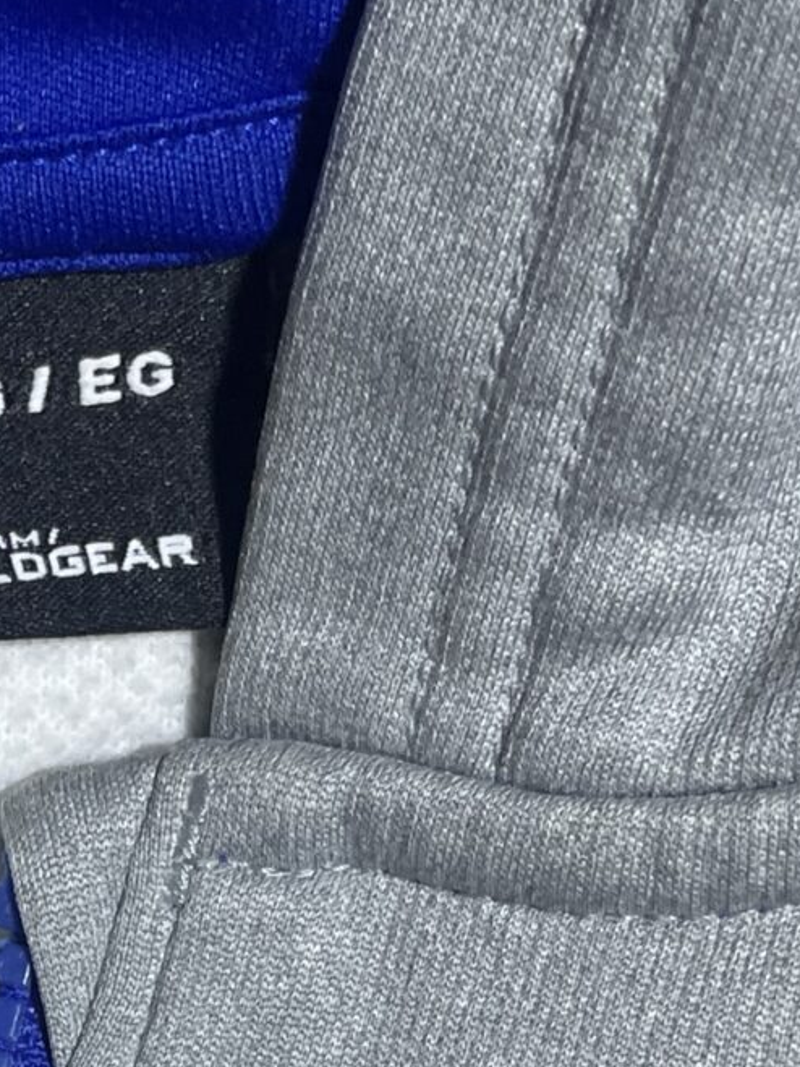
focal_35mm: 101
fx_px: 3113
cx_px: -214
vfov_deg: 18.9
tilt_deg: -70.8
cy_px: 1101
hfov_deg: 14.1
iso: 64
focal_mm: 4.2
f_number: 1.6
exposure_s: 1/100
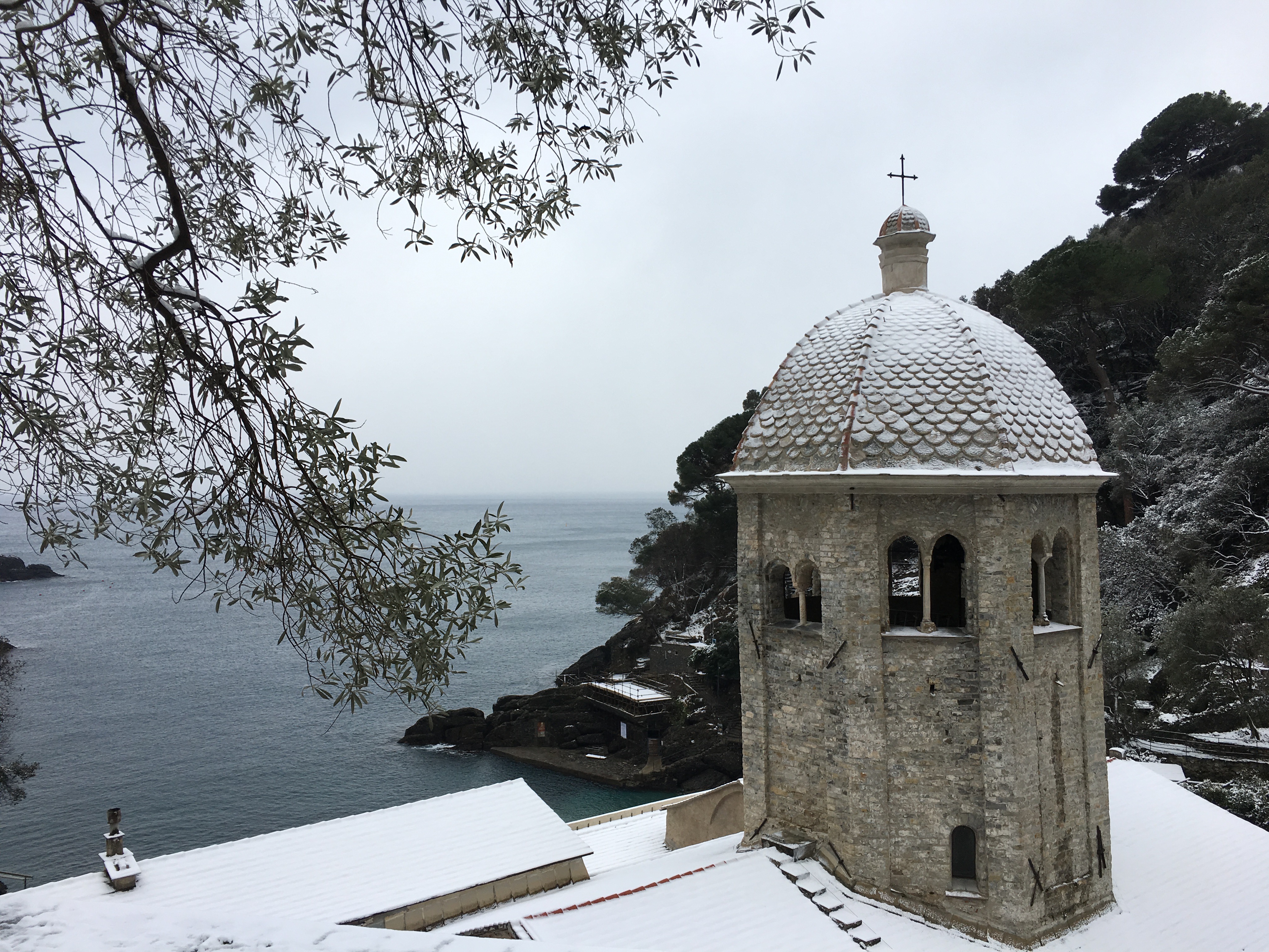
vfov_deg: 48.2
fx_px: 1063
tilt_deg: +0.6
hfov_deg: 61.7
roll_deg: +0.2
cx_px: 634
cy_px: 476
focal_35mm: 29
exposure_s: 1/368
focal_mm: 4.15
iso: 25
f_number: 2.2
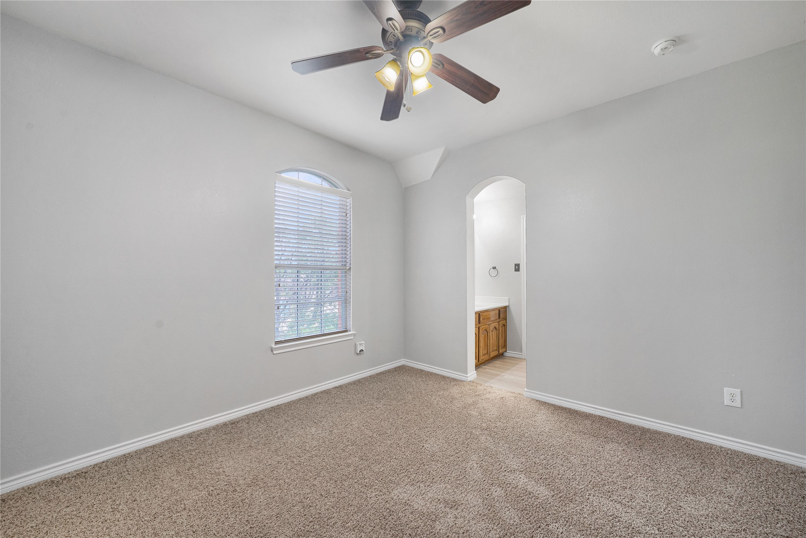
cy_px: 269
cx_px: 403
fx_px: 269
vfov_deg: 90.0
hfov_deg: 112.6
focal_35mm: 12
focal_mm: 12
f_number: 9
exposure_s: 1/5
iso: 500
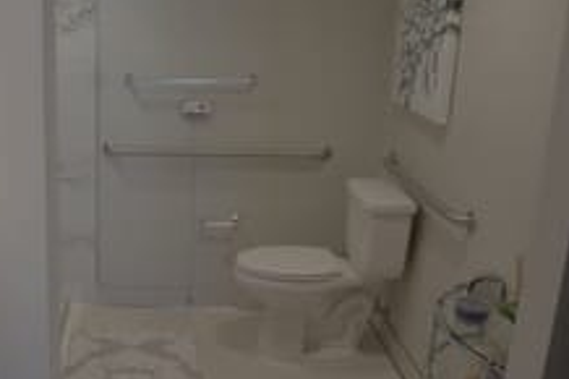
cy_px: 191
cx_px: 91
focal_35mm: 44
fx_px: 695
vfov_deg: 30.5
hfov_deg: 42.0
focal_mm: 24
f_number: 4.5
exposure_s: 1/80
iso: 800
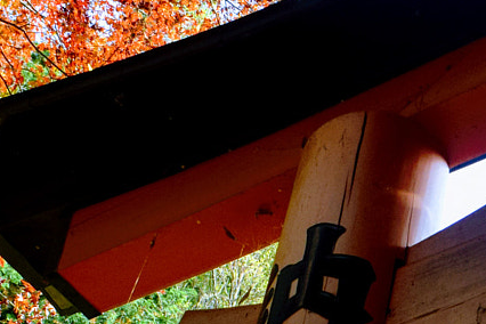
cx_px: 503
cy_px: 372
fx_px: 1674
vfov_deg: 10.9
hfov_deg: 16.1
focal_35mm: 124
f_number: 7.1
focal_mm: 22
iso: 400
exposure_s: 1/200
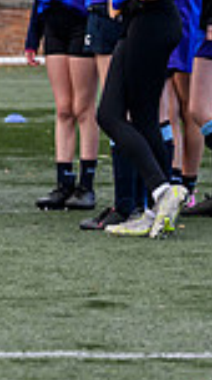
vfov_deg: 5.0
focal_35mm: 435
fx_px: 4367
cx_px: -367
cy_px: -26
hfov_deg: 2.7
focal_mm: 93
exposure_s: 1/1600
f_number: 4
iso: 1600
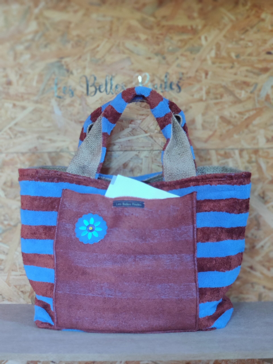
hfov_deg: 19.9
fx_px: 778
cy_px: 182
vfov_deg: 26.3
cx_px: 136
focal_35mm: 74
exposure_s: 1/50
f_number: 2.44
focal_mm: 6.95
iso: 3200
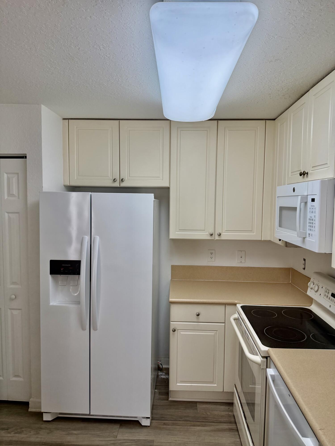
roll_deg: -0.7
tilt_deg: -4.7
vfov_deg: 71.6
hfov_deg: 56.8
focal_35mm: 24
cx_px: 168
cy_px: 223
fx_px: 310
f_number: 1.78
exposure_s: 1/170
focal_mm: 6.76
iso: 160
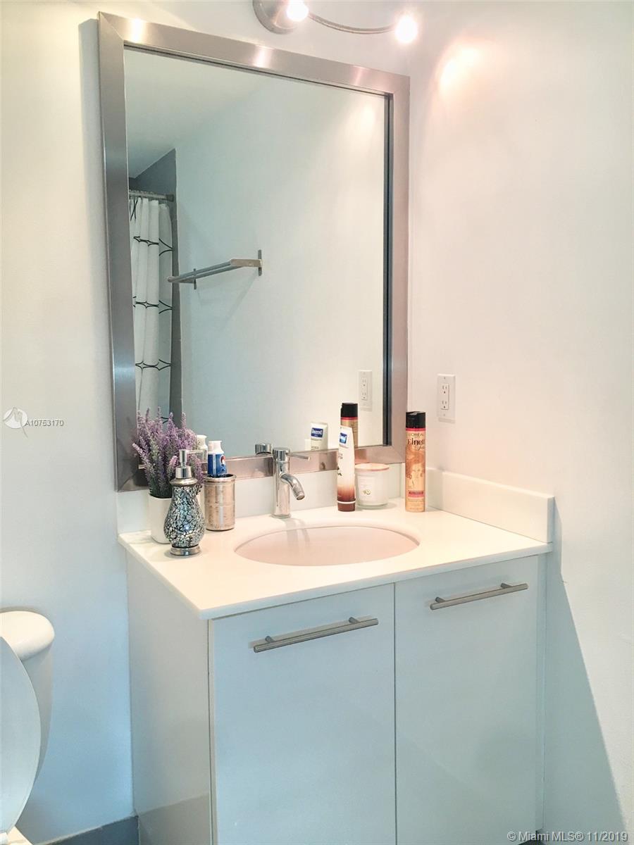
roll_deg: +0.1
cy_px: 422
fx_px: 708
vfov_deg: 61.7
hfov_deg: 48.2
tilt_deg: -5.7
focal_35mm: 29
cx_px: 317
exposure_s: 1/33
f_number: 2.2
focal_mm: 4.15
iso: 32
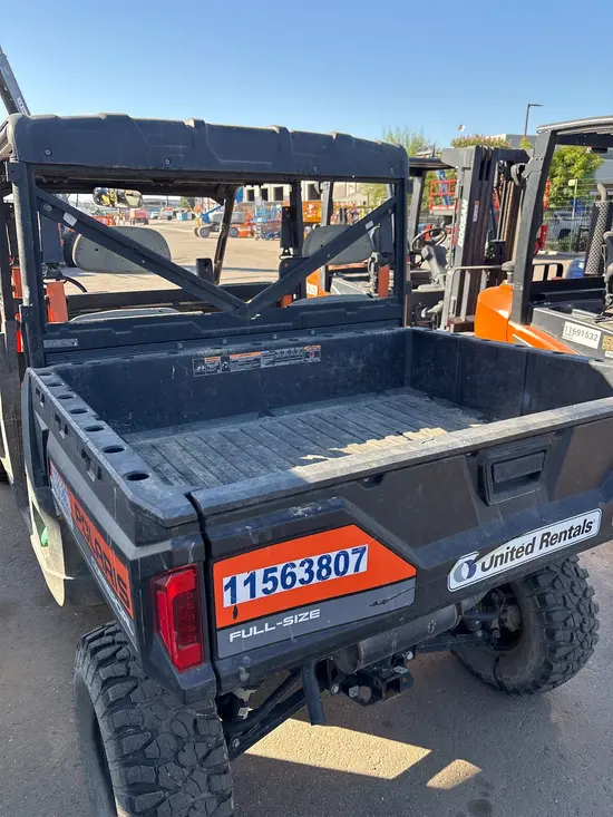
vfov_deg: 67.3
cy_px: 408
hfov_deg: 53.1
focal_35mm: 26
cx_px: 306
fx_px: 614
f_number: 1.6
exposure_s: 1/550
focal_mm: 5.96
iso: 50
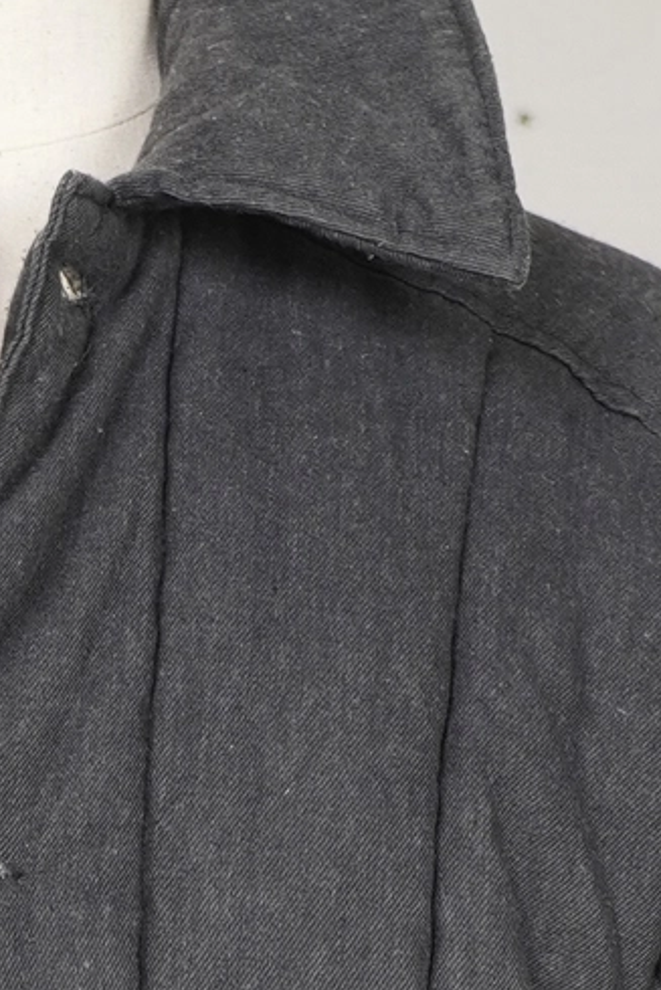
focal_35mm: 282
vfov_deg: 7.1
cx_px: -49
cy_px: 1921
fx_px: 7761
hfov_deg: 4.9
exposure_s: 1/50
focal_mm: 32
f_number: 3.5
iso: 400
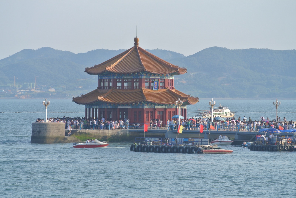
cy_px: 99
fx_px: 2445
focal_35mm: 297
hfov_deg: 6.9
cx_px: 148
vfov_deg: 4.6
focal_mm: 110
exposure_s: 1/200
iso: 100
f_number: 5.6
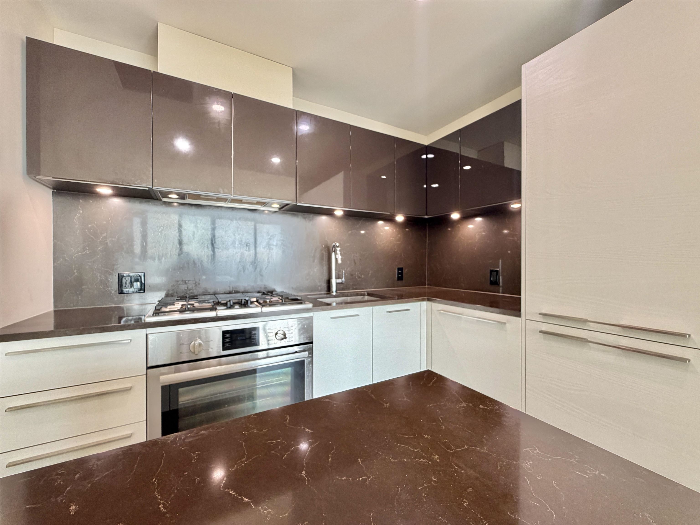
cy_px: 262
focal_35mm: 14
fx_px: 283
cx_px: 350
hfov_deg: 102.1
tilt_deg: -1.1
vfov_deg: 85.7
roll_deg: +0.4
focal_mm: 2.22
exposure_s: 1/60
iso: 200
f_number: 2.2
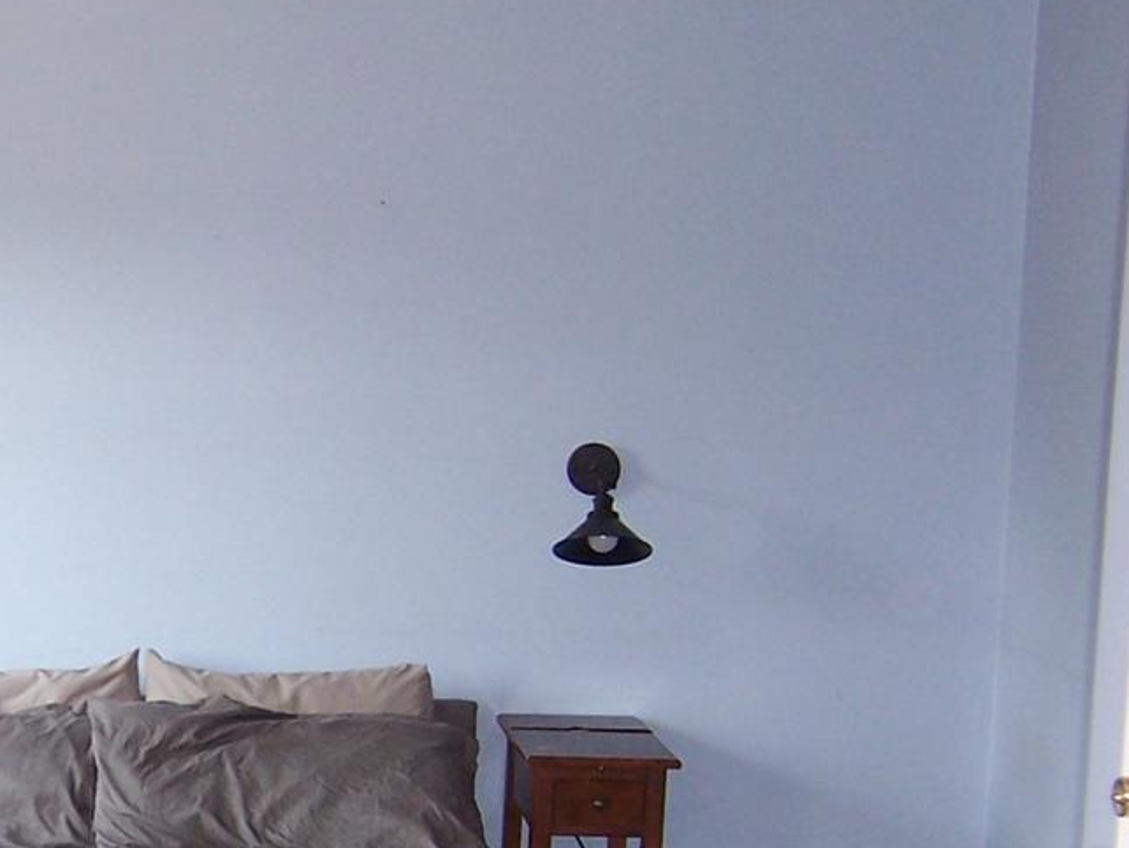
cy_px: 732
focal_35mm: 74
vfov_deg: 19.6
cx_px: -114
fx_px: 2414
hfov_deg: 24.5
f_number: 2.8
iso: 140
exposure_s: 1/60
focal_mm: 5.5
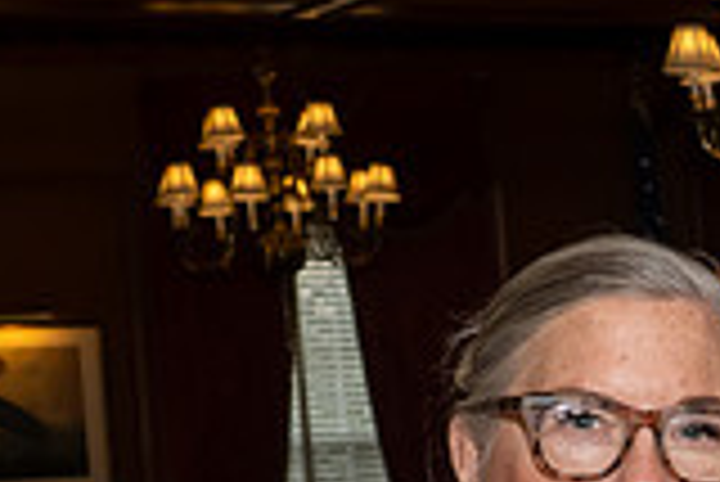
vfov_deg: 7.9
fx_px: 3443
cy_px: 631
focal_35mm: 172
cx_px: 1222
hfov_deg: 11.2
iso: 500
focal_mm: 28
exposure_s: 1/250
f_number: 8
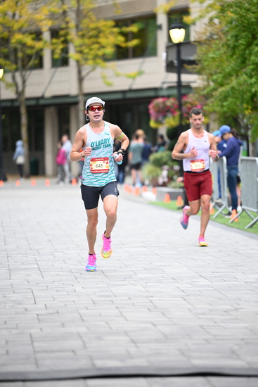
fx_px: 1880
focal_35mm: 175
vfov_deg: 11.7
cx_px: 129
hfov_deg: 7.9
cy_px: 194
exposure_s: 1/1250
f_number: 2.8
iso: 1600
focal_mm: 175
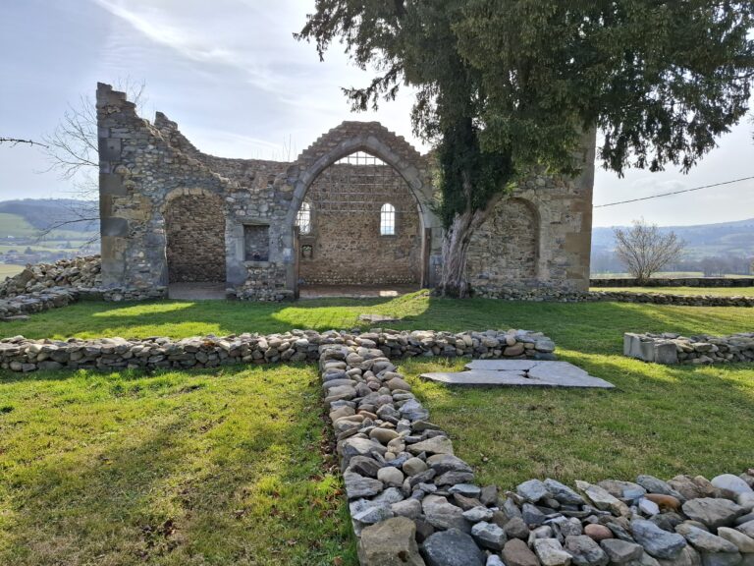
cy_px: 283
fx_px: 501
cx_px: 377
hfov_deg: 73.9
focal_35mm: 23
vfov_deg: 58.9
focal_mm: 5.54
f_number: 1.8
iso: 50
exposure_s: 1/1087
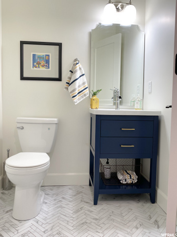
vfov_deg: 67.3
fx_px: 177
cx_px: 88
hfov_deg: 53.1
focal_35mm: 26
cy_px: 118
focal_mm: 4.2
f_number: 1.6
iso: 32
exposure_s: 1/60
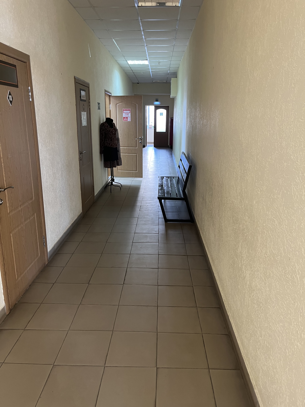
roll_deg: -0.2
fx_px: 305
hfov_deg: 53.1
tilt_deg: -14.7
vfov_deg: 67.3
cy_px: 204
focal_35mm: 26
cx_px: 152
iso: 200
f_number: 1.6
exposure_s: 1/50
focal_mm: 5.1
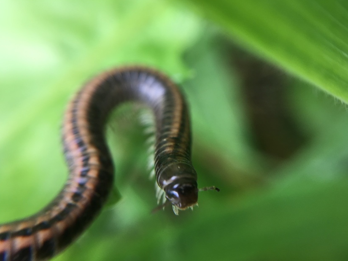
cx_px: 174
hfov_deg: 60.0
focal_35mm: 30
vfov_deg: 46.8
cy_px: 131
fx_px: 302
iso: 40
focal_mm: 4.15
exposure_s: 1/100
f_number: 2.2
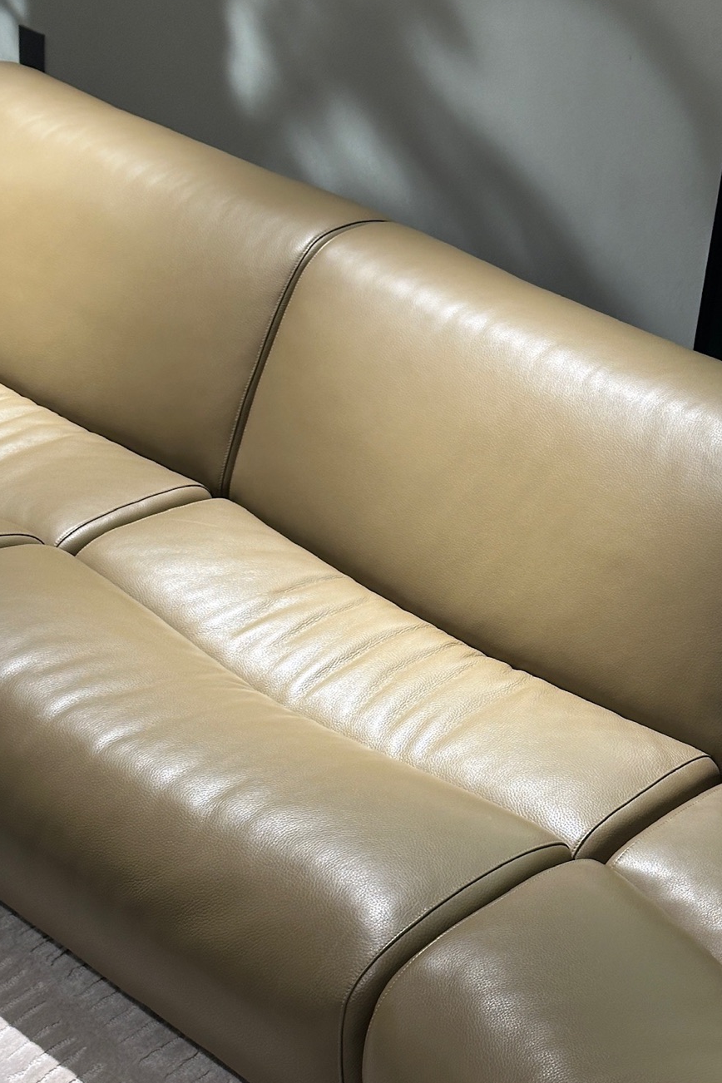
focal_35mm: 69
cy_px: 620
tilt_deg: -28.4
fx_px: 2076
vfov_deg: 29.2
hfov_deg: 19.7
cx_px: 492
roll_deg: -7.2
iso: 100
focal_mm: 6.86
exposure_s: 1/50
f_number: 1.78
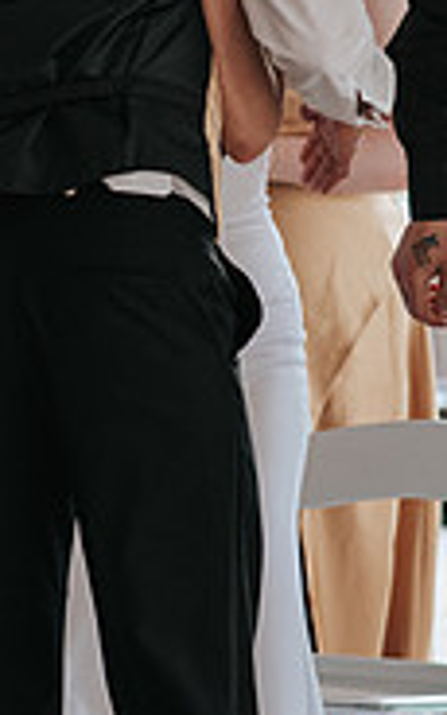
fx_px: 6179
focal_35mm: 317
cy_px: 280
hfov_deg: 4.1
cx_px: 194
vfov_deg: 6.6
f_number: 2.8
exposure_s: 1/250
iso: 400
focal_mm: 85
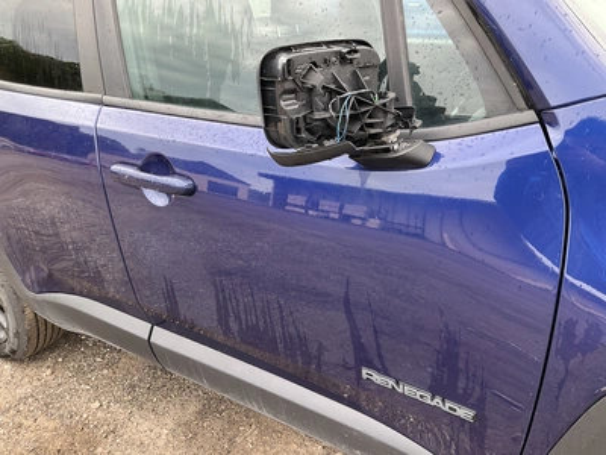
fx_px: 508
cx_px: 303
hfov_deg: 61.7
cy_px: 228
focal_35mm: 29
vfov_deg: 48.2
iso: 64
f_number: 1.8
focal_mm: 3
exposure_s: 1/122
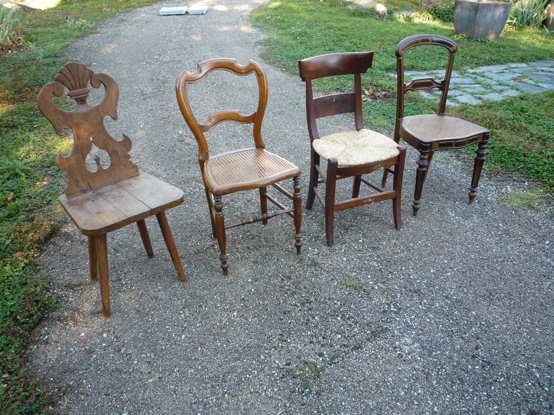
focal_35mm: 30
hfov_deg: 60.0
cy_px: 208
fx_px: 480
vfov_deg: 46.8
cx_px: 277
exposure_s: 1/50
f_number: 3.3
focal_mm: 5.2
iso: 100
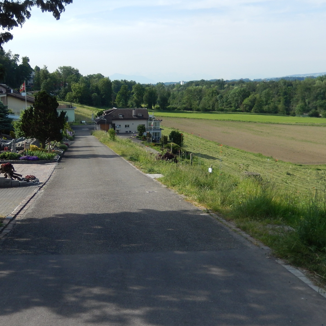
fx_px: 405
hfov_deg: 43.3
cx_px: 112
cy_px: 164
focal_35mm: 38
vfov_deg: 43.9
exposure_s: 1/1000
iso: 125
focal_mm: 4.5
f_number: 3.4
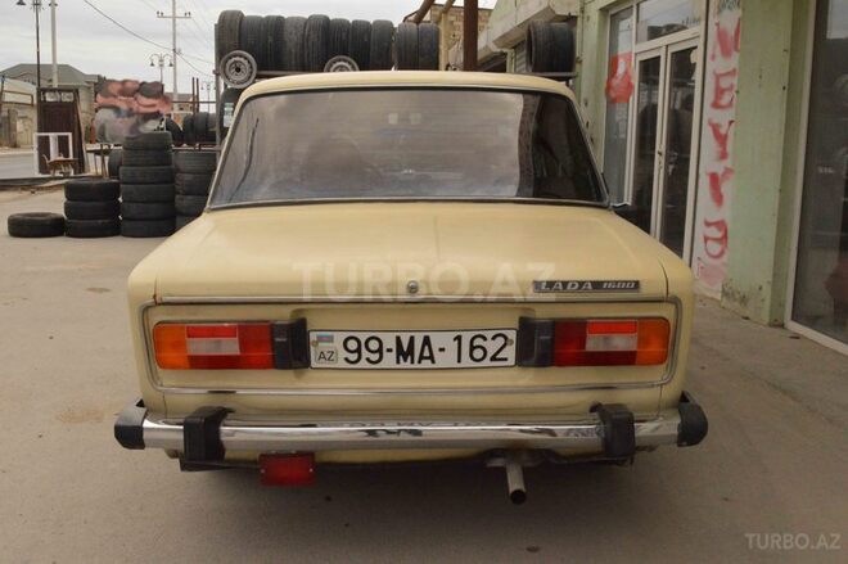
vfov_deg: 38.3
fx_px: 812
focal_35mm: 34
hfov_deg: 55.1
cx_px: 424
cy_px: 282
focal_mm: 23
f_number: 20
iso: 3200
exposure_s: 1/1600
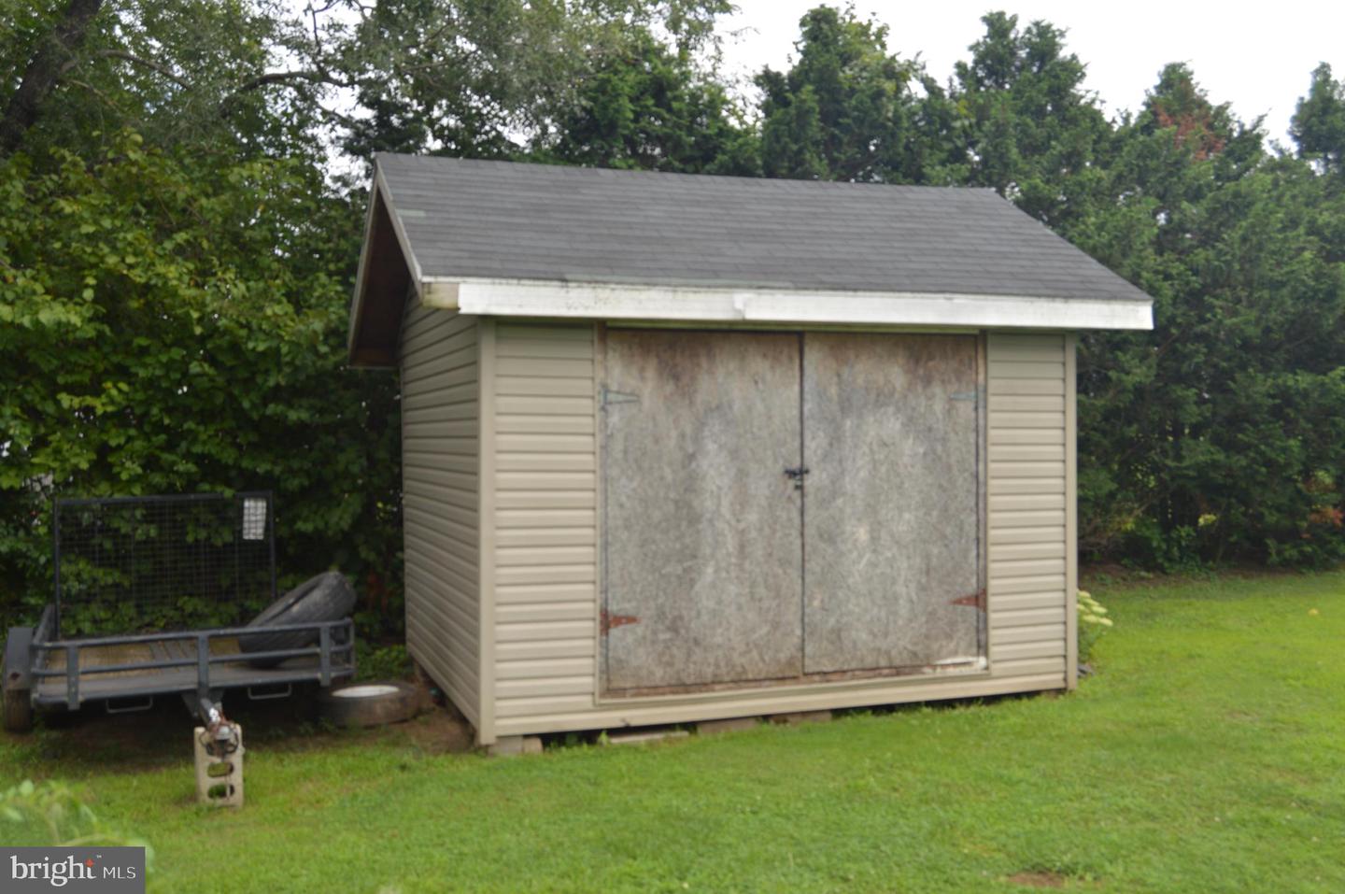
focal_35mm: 34
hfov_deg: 55.2
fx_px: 1288
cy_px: 447
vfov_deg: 38.3
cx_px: 672
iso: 100
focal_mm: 23
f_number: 5.6
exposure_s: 1/125
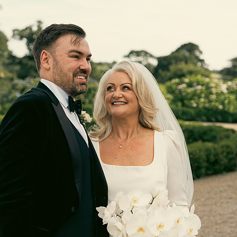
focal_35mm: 75
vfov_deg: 23.1
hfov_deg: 23.0
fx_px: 581
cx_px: 103
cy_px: 118
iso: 125
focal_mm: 58
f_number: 3.5
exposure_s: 1/640
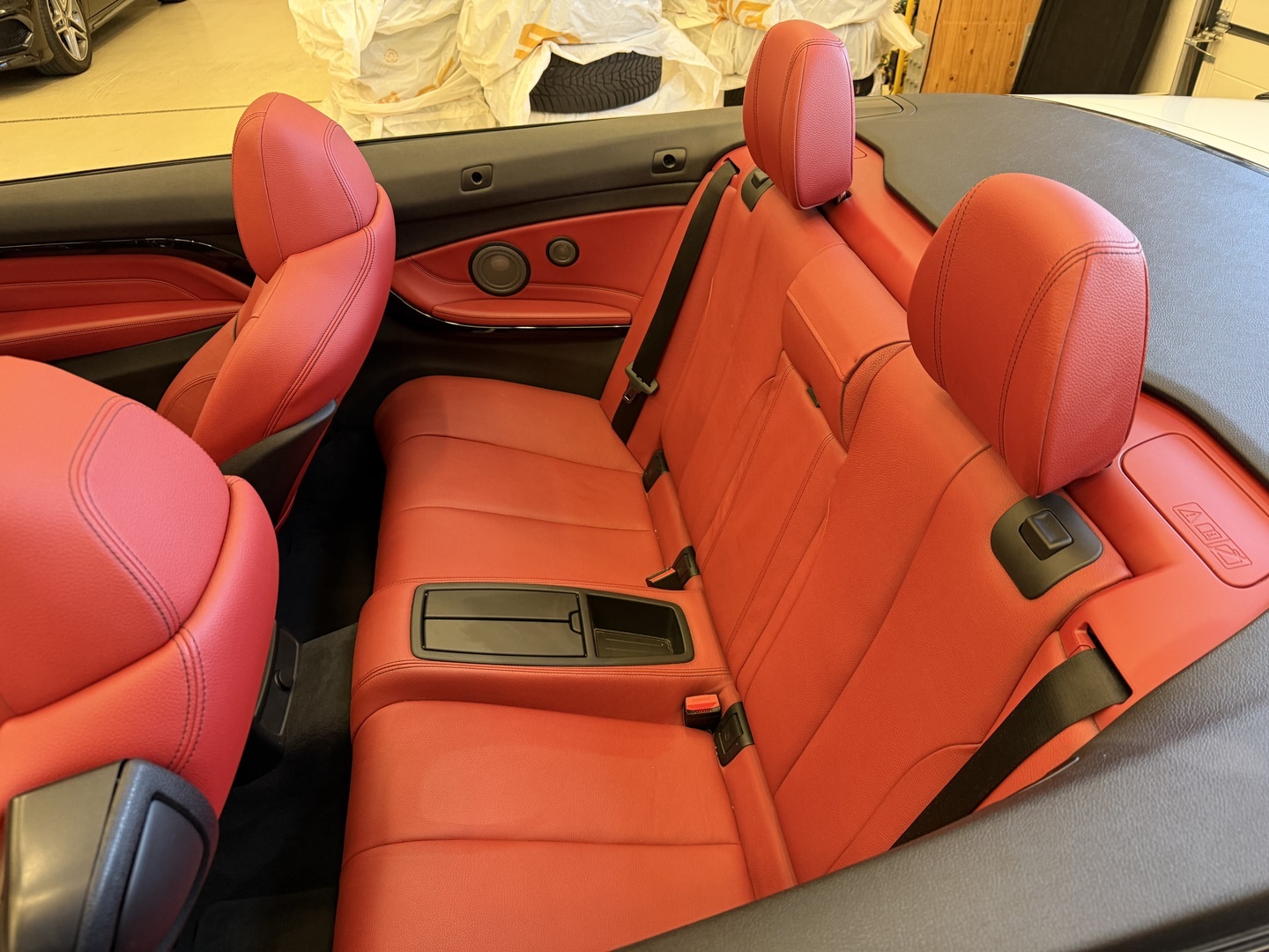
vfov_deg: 56.8
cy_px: 476
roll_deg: +2.2
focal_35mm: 24
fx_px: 880
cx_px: 634
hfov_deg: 71.6
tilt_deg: -36.9
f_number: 1.78
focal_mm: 6.76
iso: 320
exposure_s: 1/50
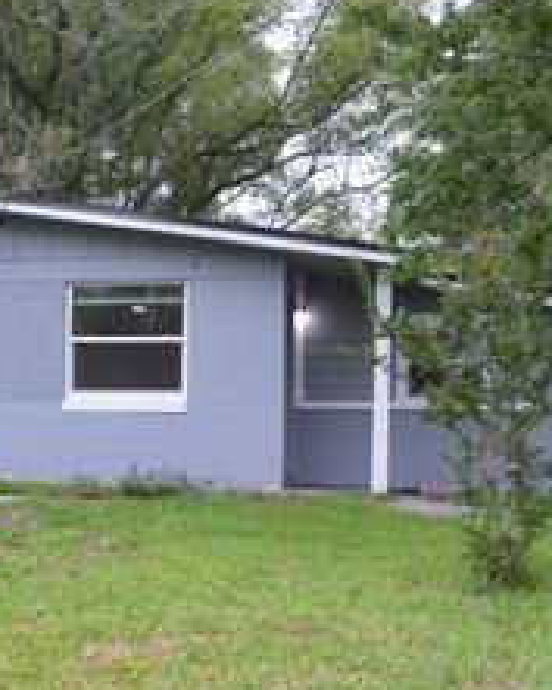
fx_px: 1429
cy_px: 450
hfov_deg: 20.8
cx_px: -56
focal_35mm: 70
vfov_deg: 27.0
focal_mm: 22
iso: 400
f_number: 5.6
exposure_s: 1/125
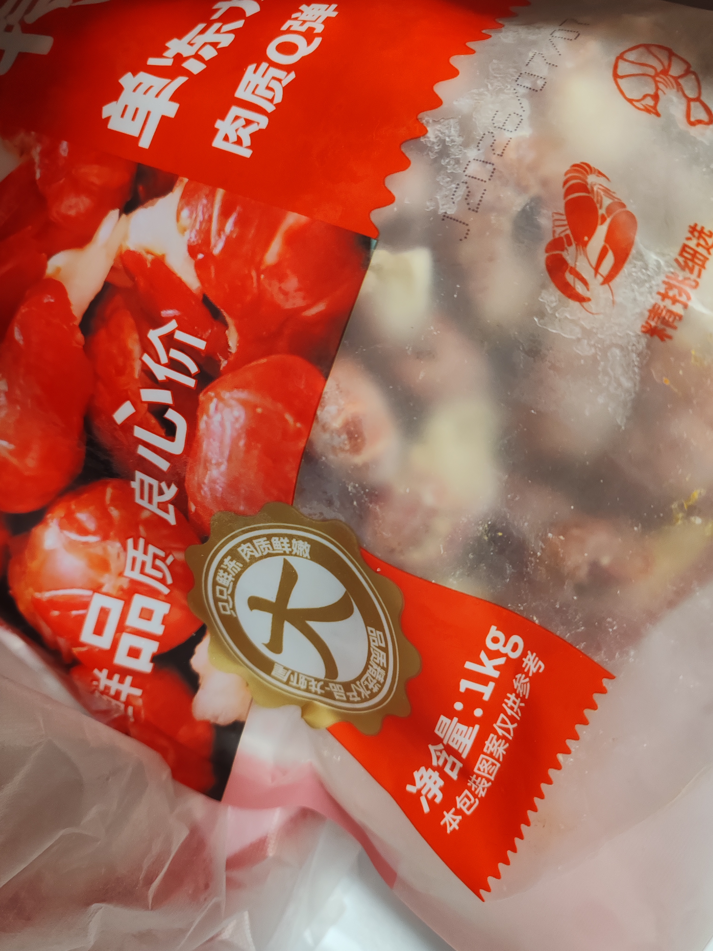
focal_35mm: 27
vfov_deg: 65.3
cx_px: 356
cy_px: 476
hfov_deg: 51.4
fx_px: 742
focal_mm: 6.12
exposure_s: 1/50
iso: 2500
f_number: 1.9
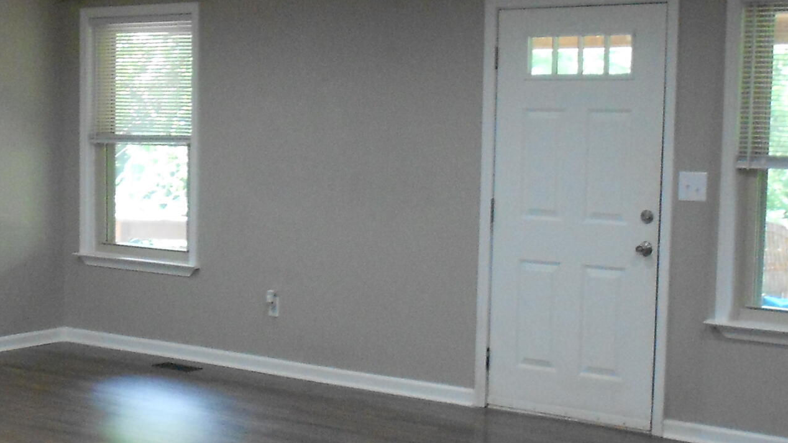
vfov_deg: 18.0
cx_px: 305
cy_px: 239
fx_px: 1400
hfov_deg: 31.3
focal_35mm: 67
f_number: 3.2
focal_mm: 4.6
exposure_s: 1/30
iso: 400
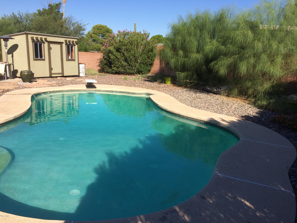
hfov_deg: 61.7
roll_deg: -2.8
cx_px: 148
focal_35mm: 29
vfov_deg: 48.2
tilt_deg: -14.2
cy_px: 112
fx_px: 249
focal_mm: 4.15
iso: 32
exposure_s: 1/2160
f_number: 2.2
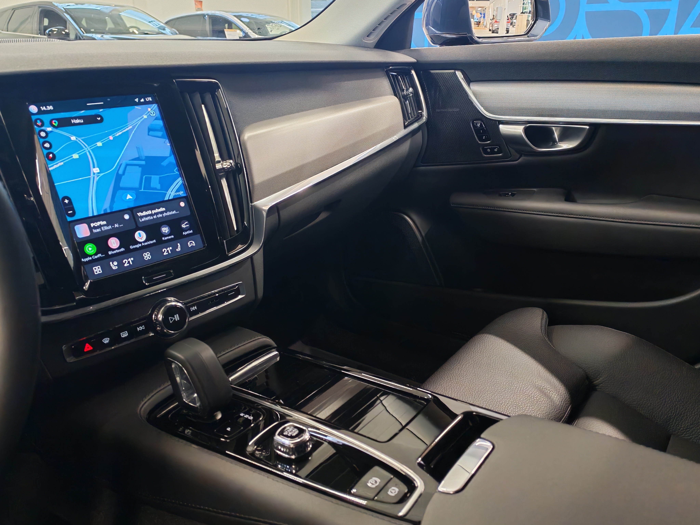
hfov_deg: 60.0
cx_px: 350
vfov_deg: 46.8
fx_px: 607
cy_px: 262
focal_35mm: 30
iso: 1397
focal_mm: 6.12
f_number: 1.9
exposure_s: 1/100
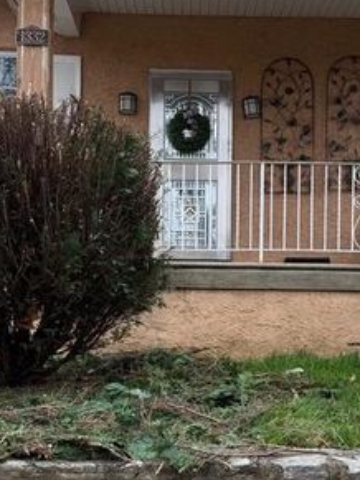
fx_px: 763
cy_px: 314
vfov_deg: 34.7
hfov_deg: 26.5
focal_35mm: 55
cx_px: 221
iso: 80
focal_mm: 6.76
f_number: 1.78
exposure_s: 1/401
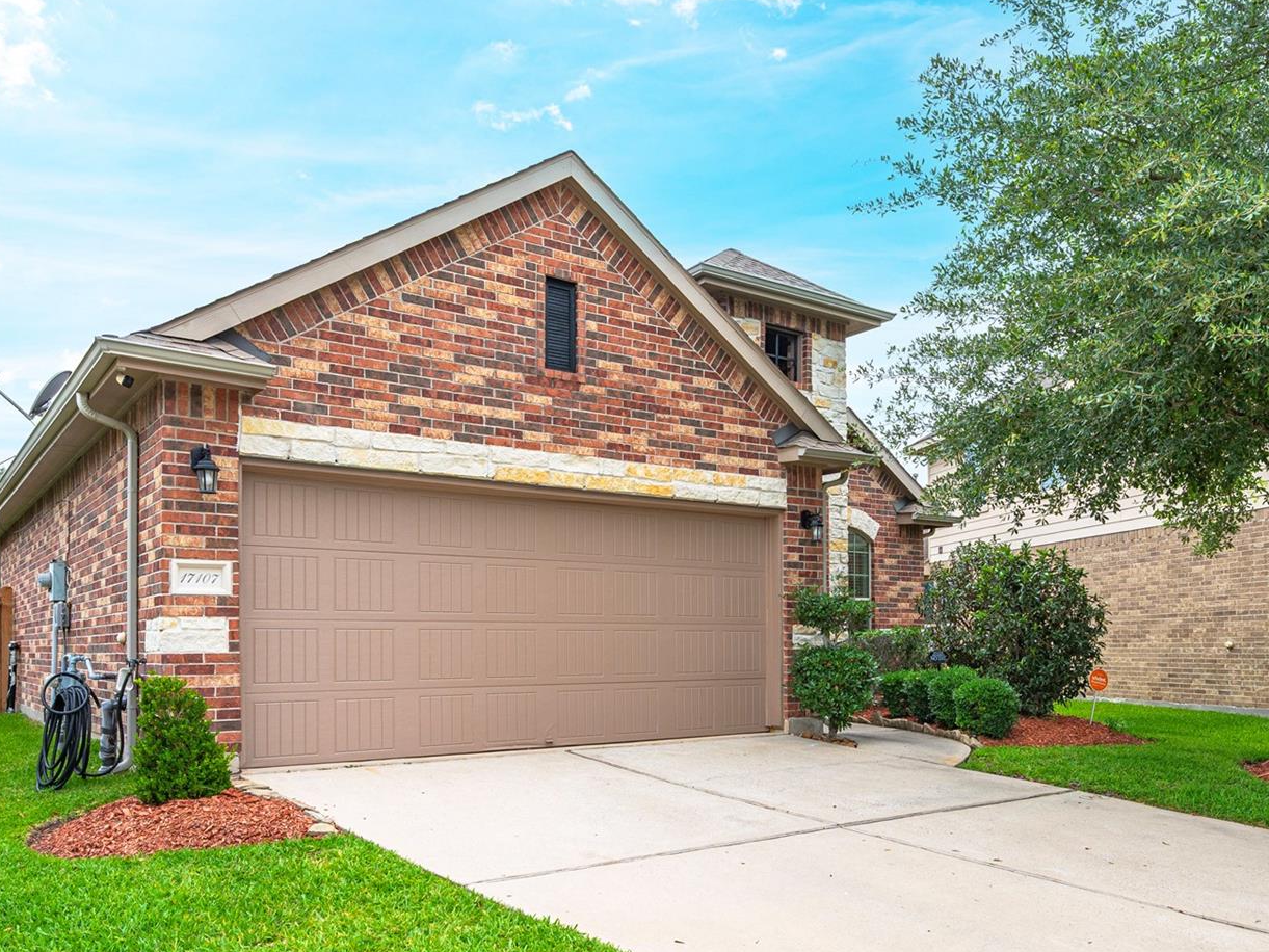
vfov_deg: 47.5
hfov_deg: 61.1
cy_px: 631
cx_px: 770
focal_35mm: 29
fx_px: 1063
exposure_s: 1/125
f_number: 10
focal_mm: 18
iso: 125
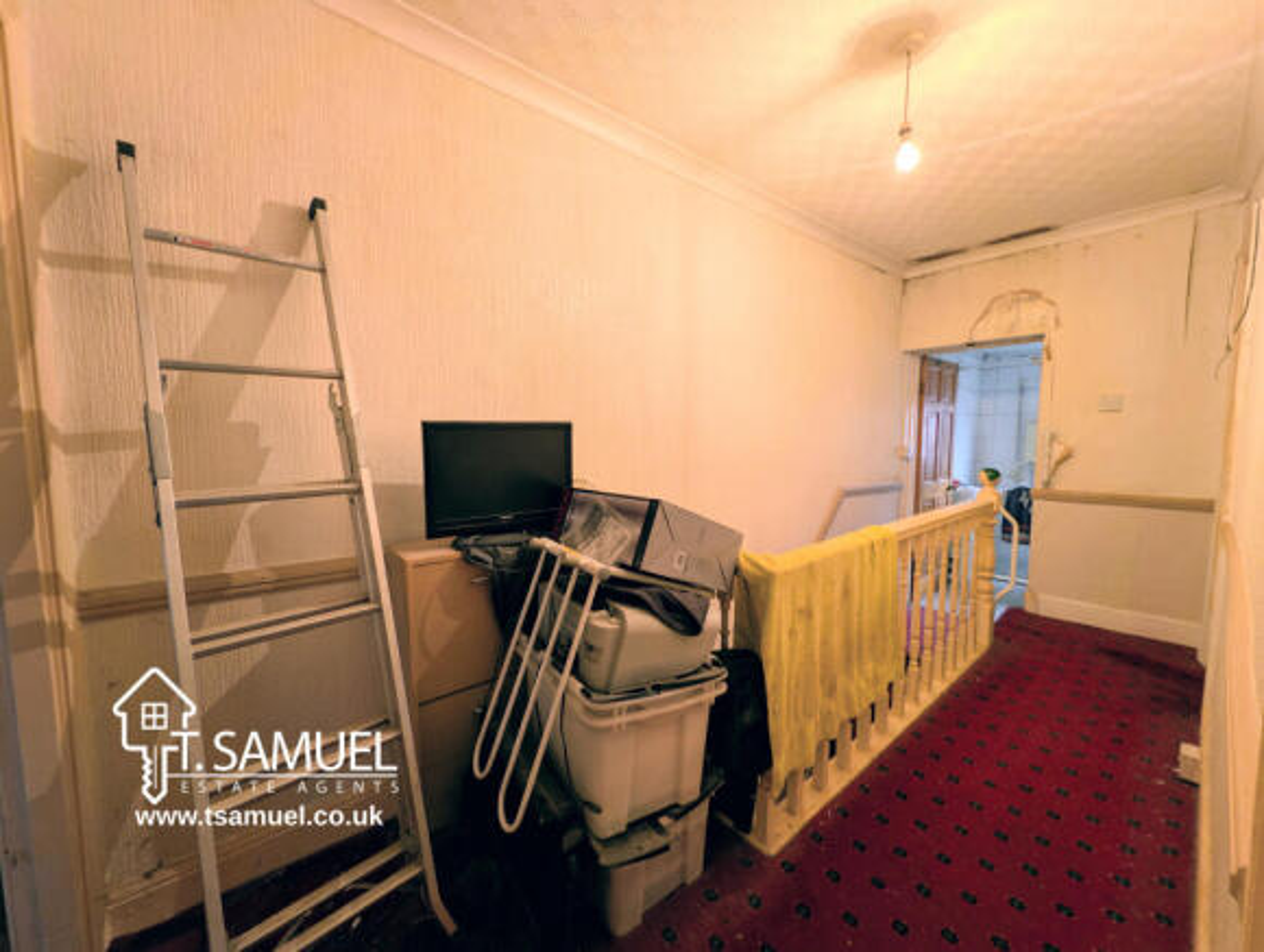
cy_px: 476
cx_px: 632
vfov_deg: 94.7
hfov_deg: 110.4
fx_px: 439
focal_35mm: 12
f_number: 1.95
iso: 59
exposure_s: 1/25
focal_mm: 2.23
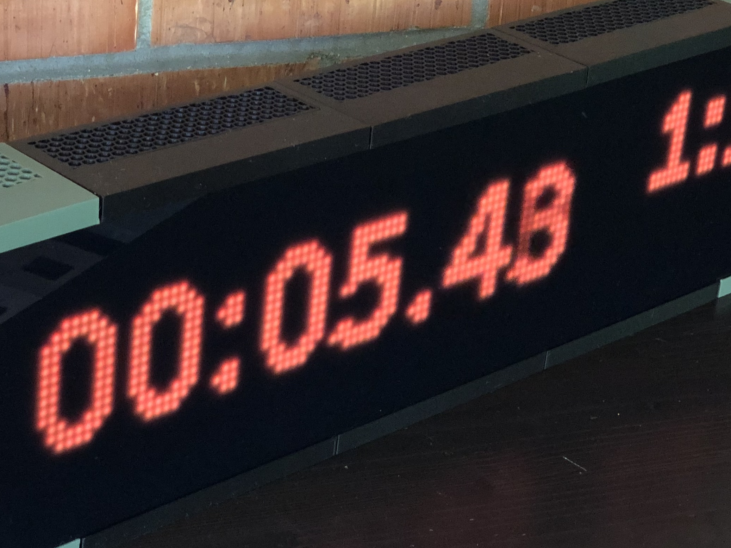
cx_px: 389
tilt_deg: -22.0
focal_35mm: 101
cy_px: 191
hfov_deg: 19.4
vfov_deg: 14.6
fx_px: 2133
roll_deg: -5.1
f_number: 2.4
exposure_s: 1/13
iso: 160
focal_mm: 6
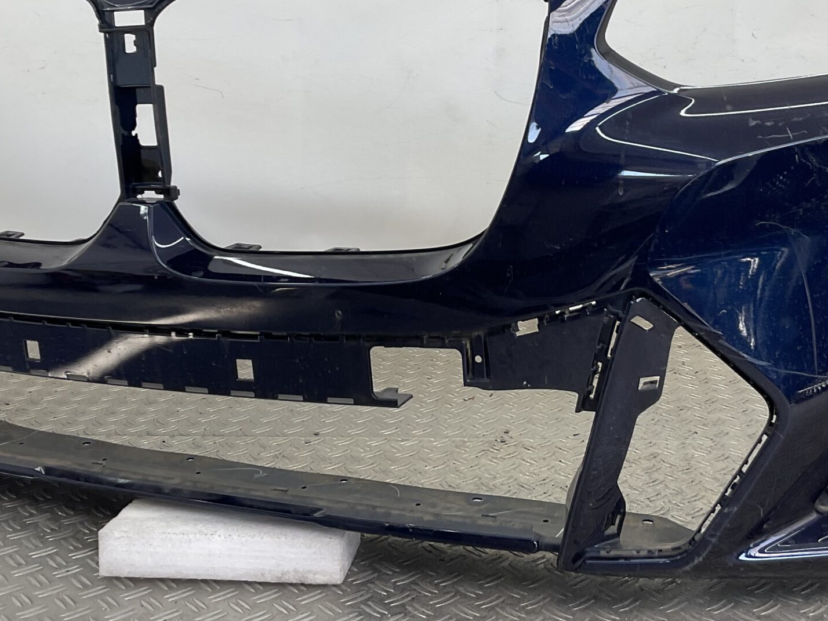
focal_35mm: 52
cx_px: 468
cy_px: 190
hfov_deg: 36.8
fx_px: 1244
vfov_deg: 27.8
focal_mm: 3
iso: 16
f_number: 1.8
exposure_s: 1/149
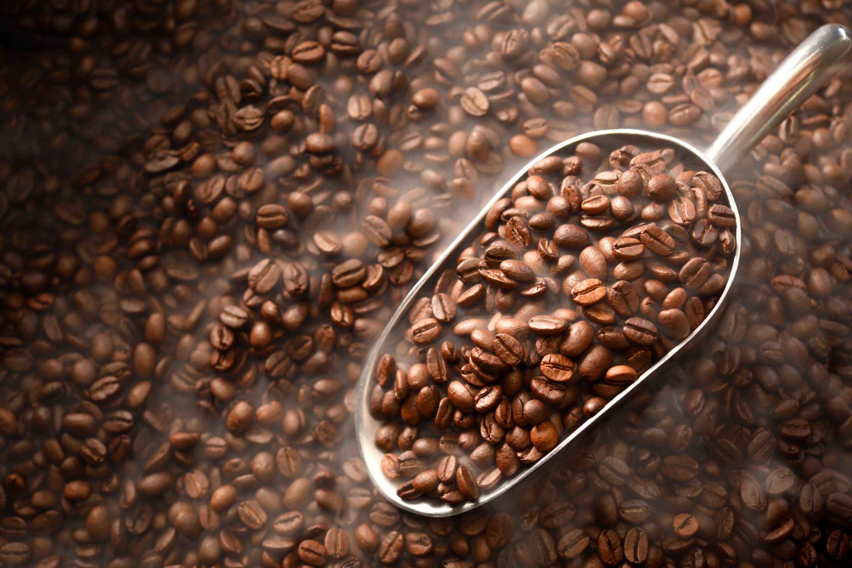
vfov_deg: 22.6
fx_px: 1420
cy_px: 284
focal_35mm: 60
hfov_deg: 33.4
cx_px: 426
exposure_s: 1/4
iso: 64
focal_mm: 60
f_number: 5
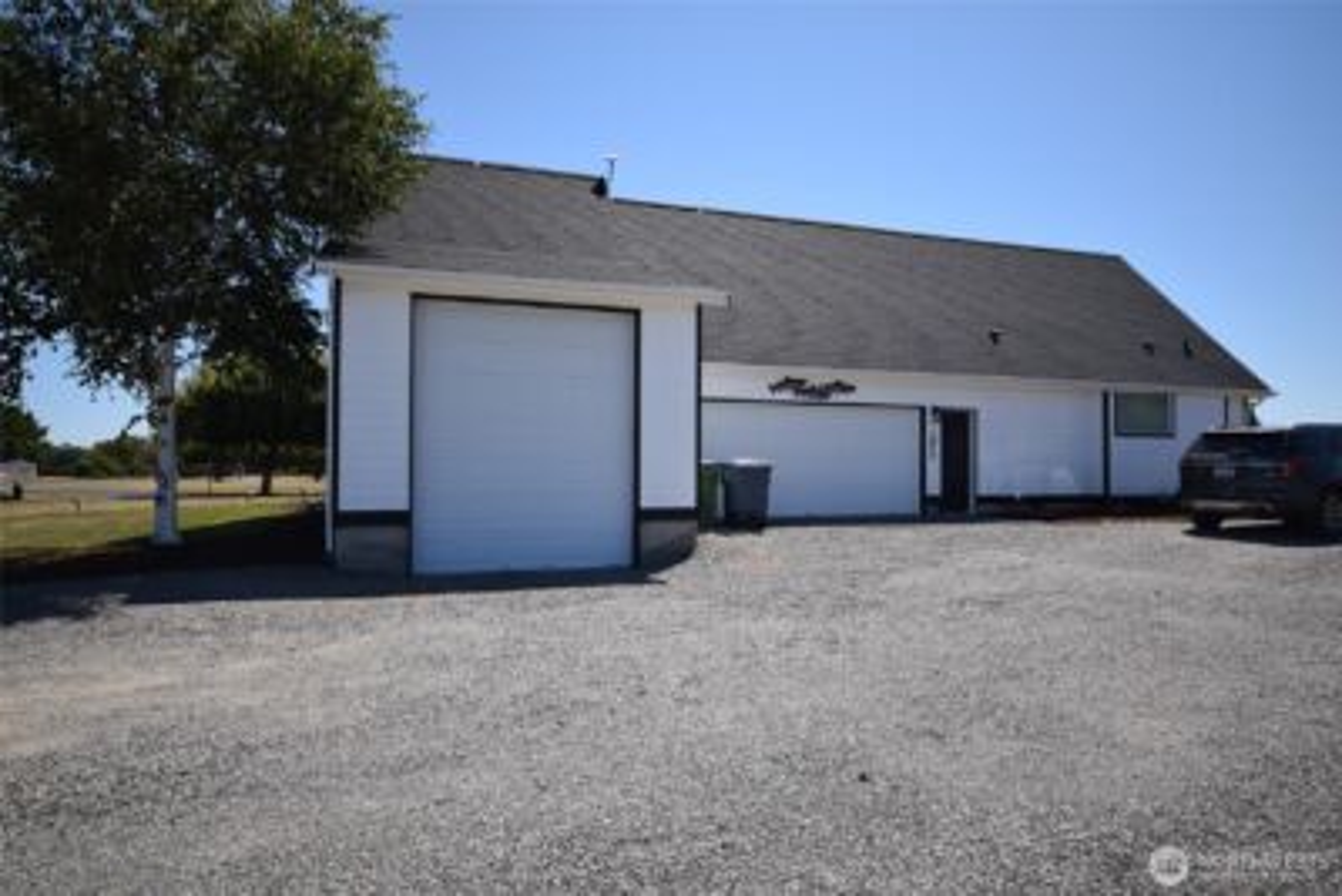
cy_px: 448
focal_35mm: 22
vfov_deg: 56.2
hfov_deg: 77.3
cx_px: 671
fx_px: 839
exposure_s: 1/500
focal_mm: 15
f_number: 5
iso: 100
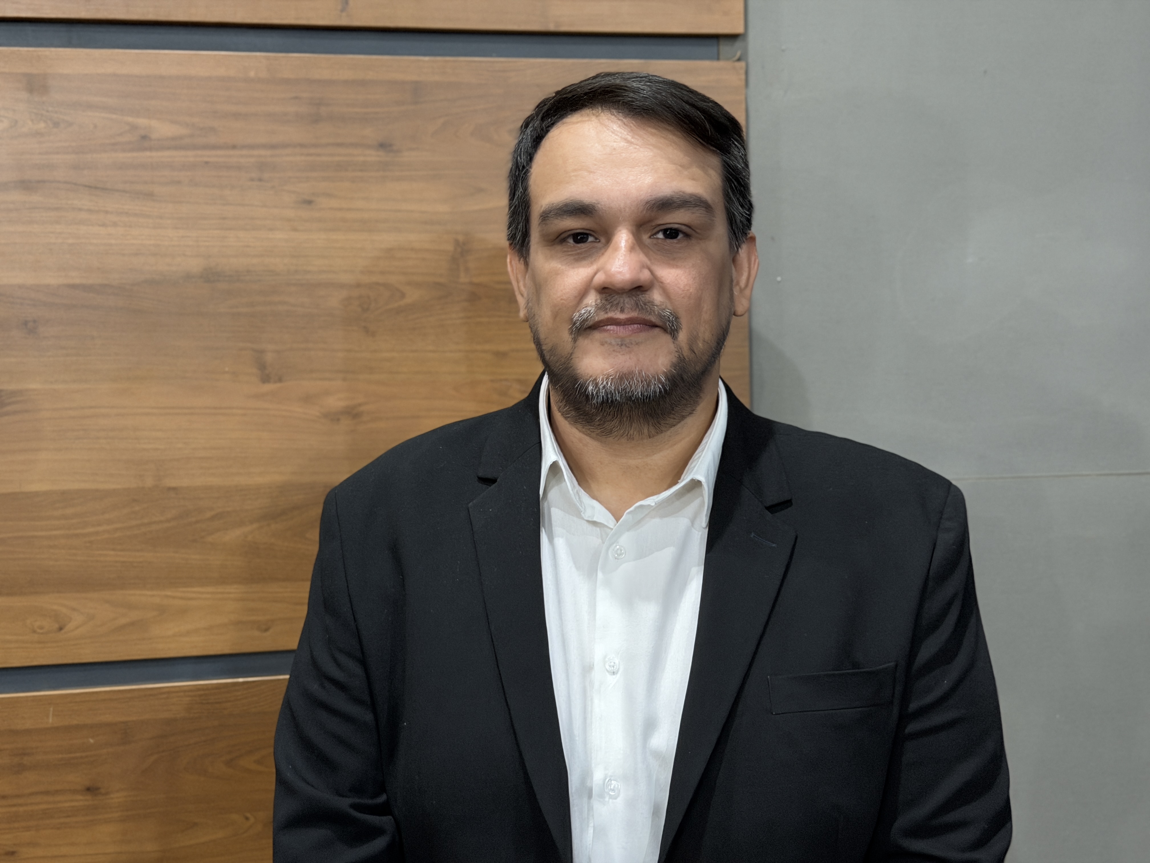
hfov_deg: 39.7
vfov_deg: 30.3
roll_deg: +0.3
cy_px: 432
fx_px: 1595
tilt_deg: -2.2
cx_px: 575
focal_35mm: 48
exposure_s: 1/30
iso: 640
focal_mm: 6.76
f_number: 1.78
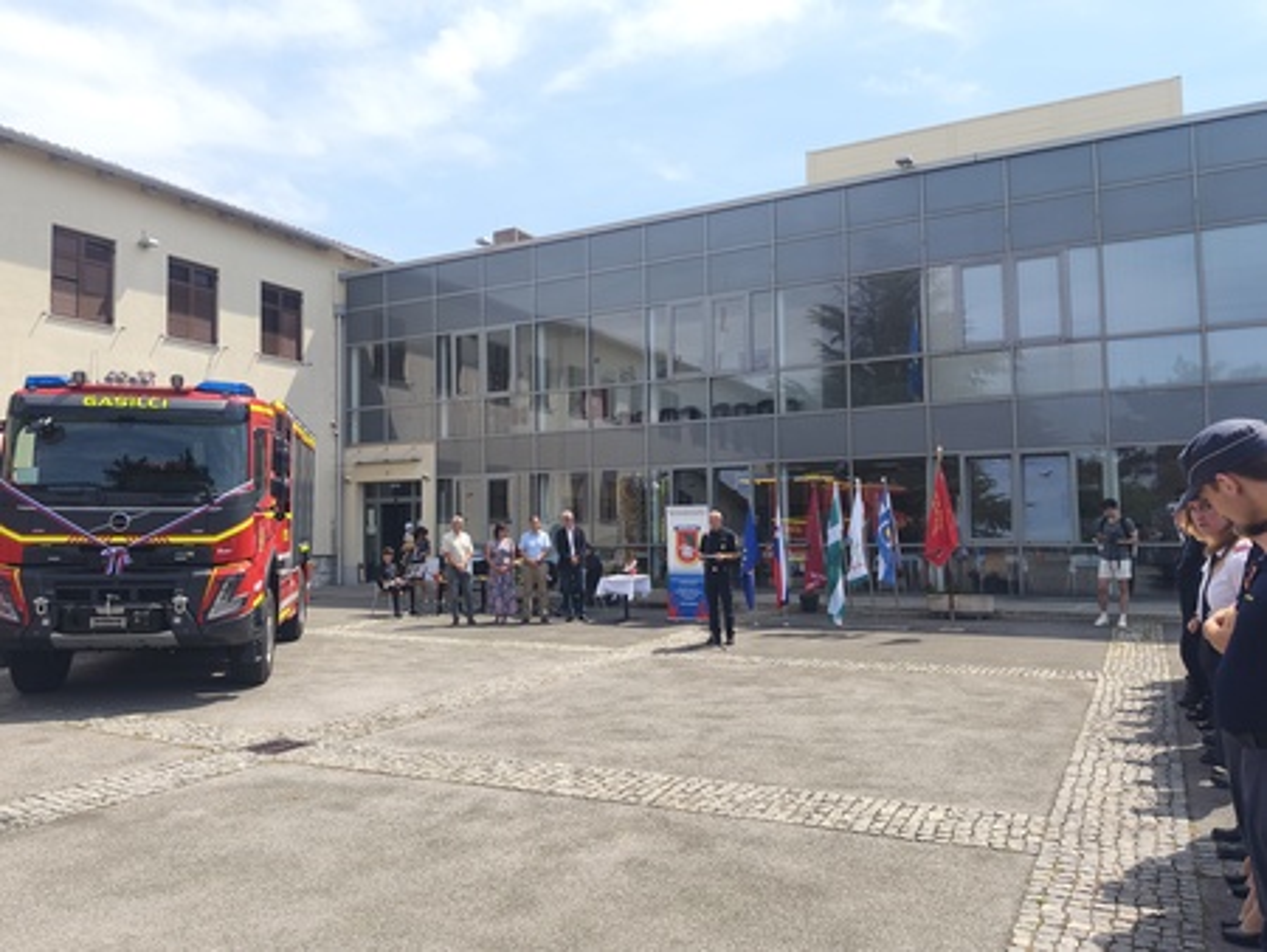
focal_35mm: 23
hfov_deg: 73.9
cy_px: 476
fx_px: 842
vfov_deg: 58.9
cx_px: 634
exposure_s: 1/628
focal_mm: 6.18
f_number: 1.65
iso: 50
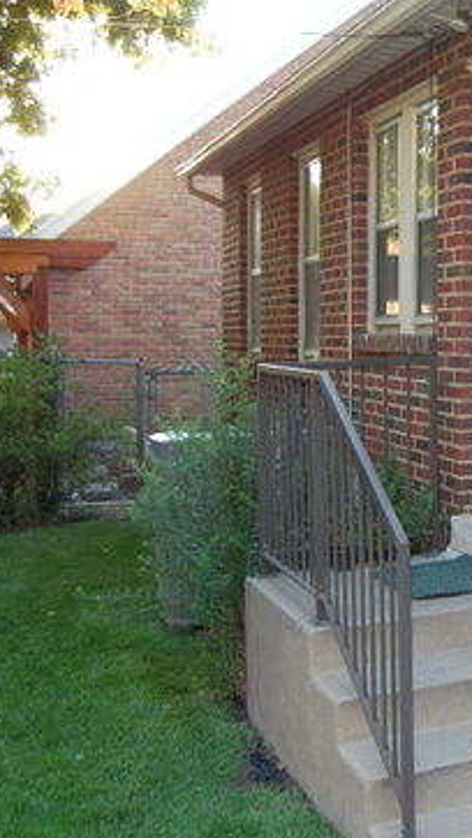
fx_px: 1111
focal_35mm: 50
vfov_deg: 41.3
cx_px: 671
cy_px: 384
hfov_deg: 21.0
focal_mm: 18
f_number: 3.5
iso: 400
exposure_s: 1/80
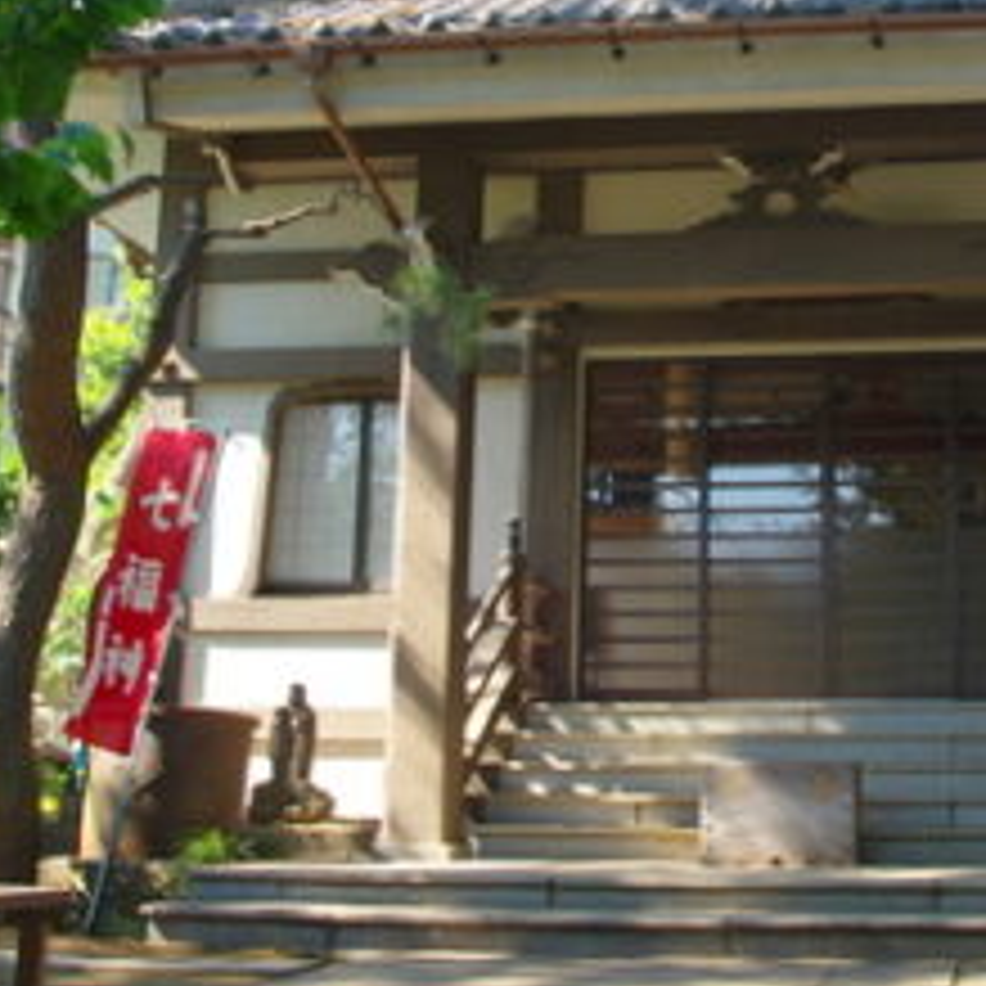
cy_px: 261
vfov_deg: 29.2
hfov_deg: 29.0
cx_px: 761
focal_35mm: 58
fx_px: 1869
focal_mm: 17
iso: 200
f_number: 8
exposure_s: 1/50
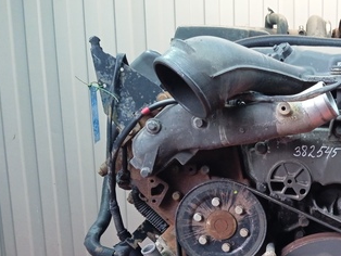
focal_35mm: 57
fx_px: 562
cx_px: 342
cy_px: 239
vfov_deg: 24.8
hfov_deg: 31.2
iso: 326
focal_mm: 3.43
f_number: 2.2
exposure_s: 1/25
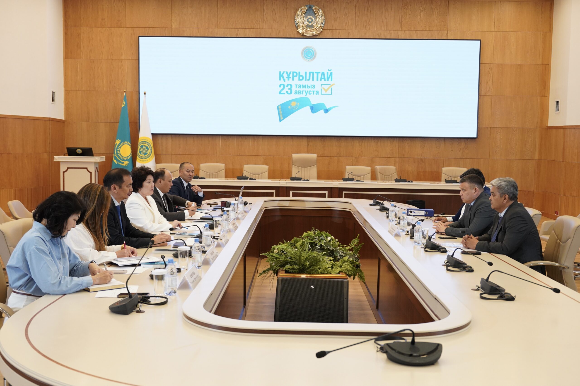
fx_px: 628
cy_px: 193
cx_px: 290
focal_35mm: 39
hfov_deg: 49.6
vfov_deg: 34.2
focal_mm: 26.6
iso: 1000
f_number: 2.8
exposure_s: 1/250
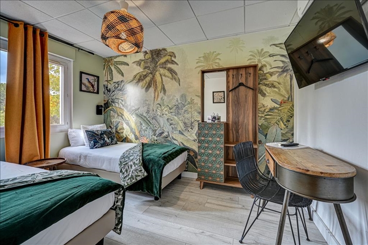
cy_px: 122
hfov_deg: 104.3
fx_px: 143
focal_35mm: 14
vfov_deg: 81.1
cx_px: 184
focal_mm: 14
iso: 100
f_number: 11
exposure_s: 1/10
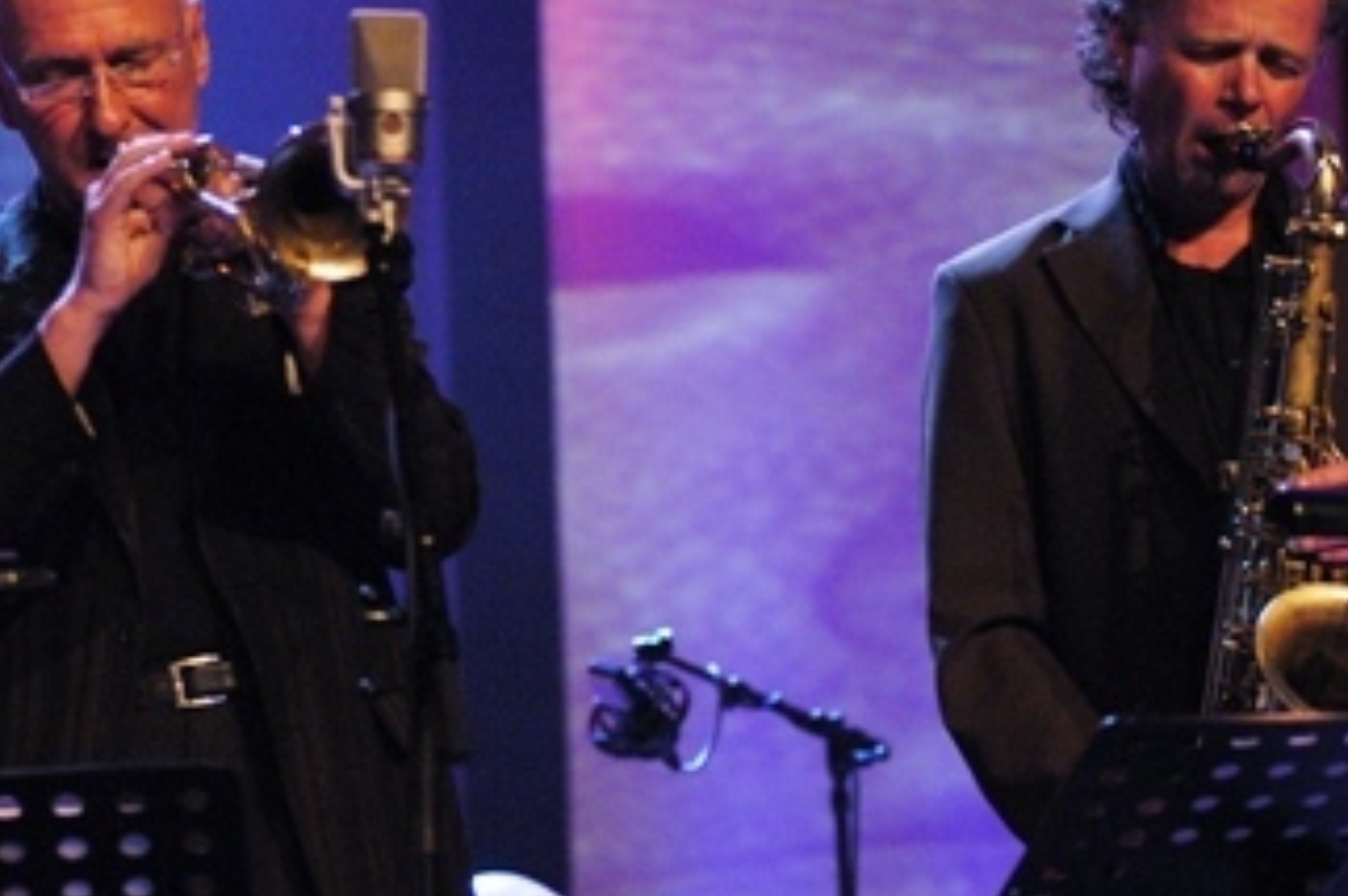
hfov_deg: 9.9
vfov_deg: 6.6
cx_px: 737
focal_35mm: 209
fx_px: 7818
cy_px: 276
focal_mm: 100
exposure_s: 1/60
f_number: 2.8
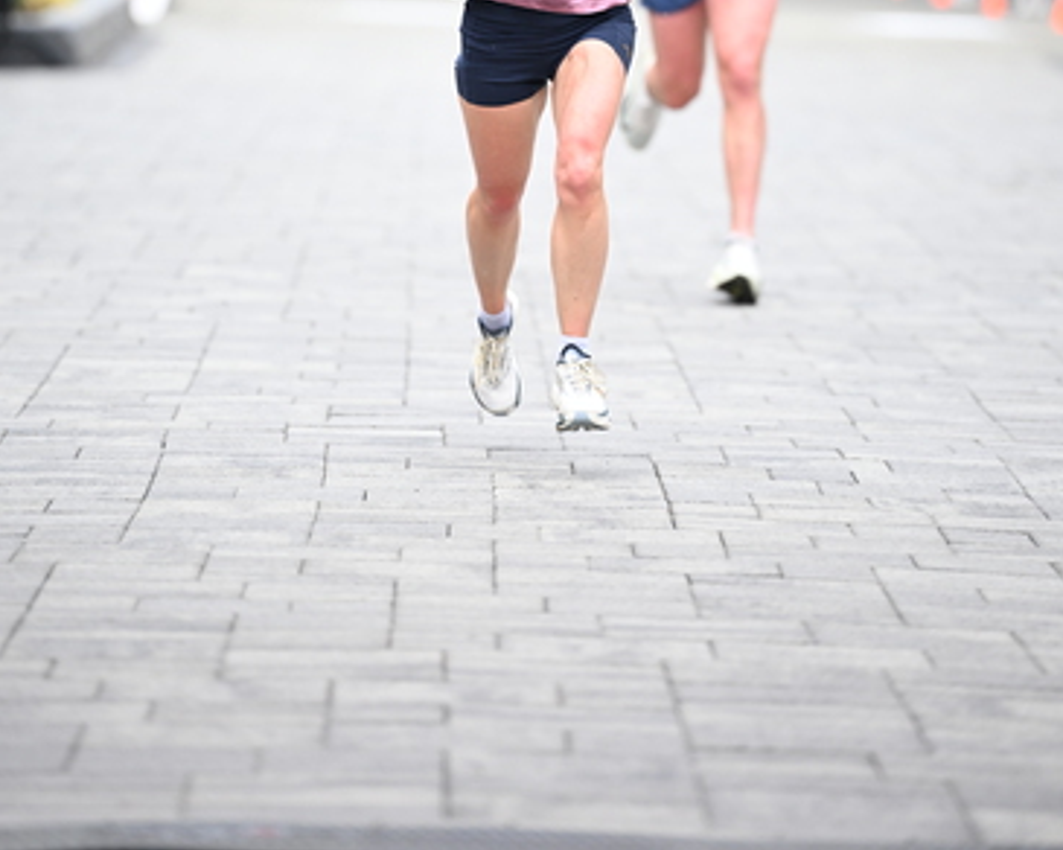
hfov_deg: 6.8
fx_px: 8903
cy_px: 55
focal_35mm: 283
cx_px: 532
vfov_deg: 5.5
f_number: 2.8
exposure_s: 1/1250
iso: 1250
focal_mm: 200
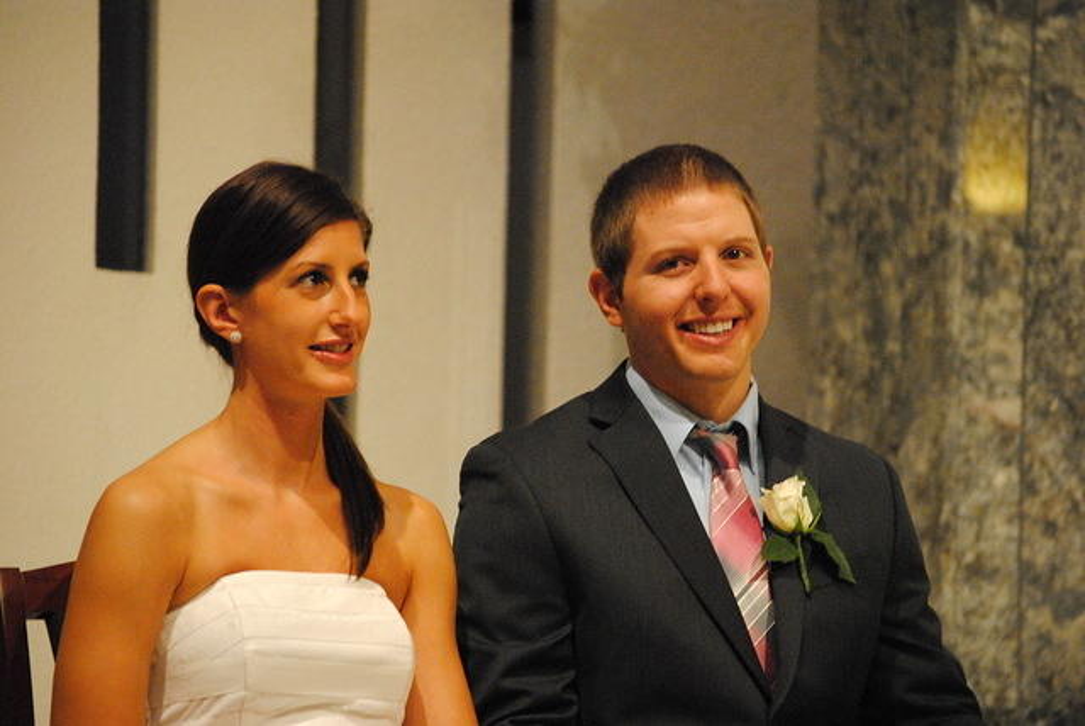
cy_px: 363
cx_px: 542
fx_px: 4615
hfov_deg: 13.4
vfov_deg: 9.0
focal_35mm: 153
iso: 1600
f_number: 4.5
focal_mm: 102
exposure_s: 1/30
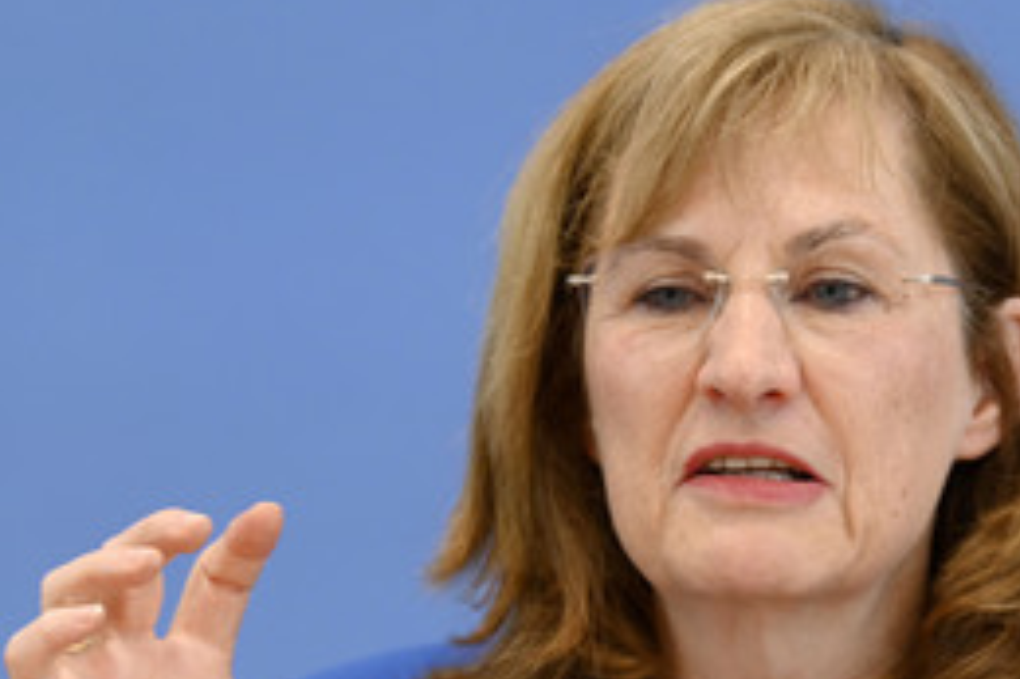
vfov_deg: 5.3
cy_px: 542
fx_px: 7362
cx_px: 720
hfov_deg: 7.9
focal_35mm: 260
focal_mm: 150
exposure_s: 1/500
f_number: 5
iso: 2000
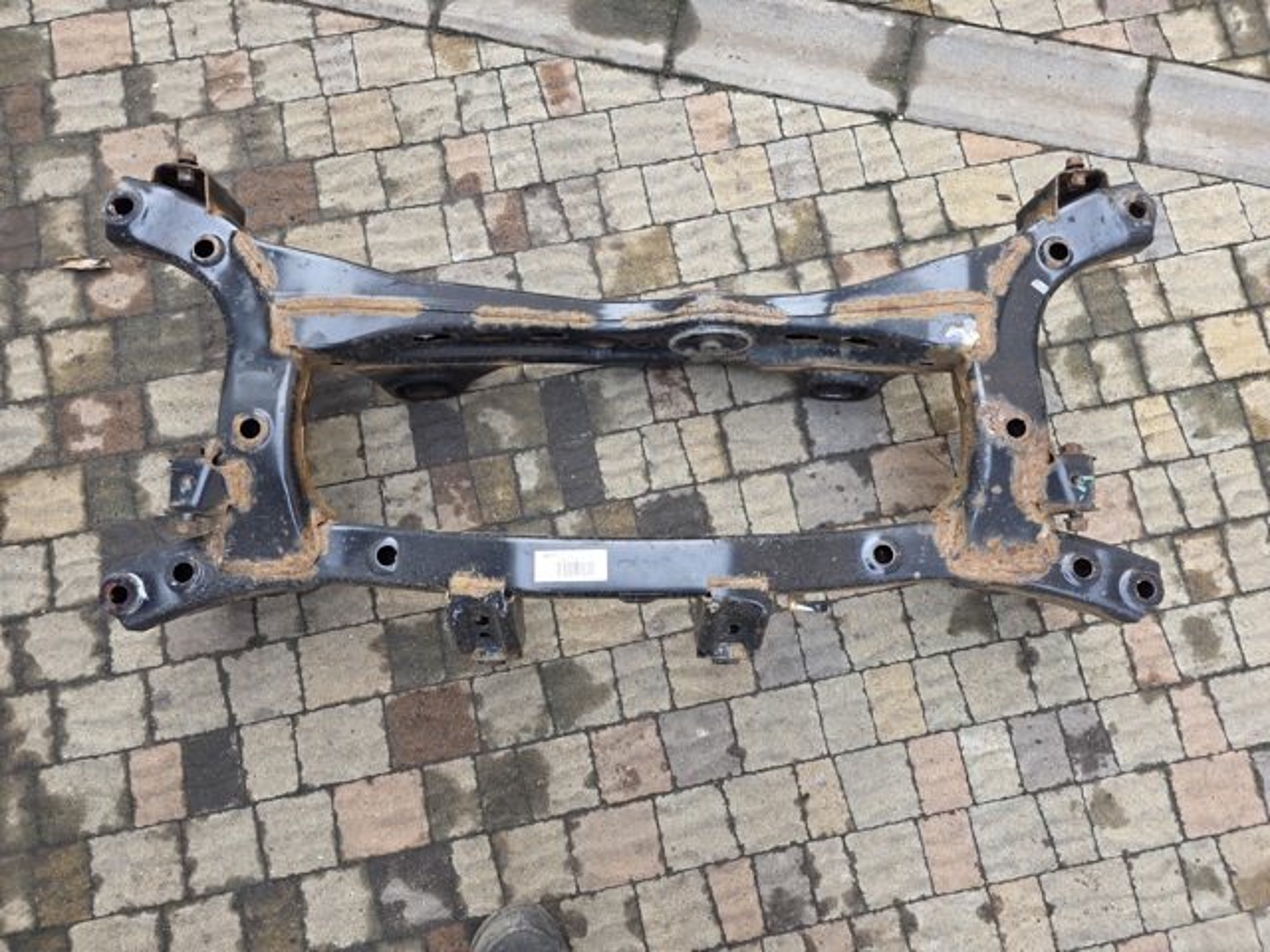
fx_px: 844
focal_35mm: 23
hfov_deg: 73.9
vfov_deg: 58.9
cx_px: 635
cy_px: 476
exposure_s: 1/51
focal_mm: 6.3
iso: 20
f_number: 1.7
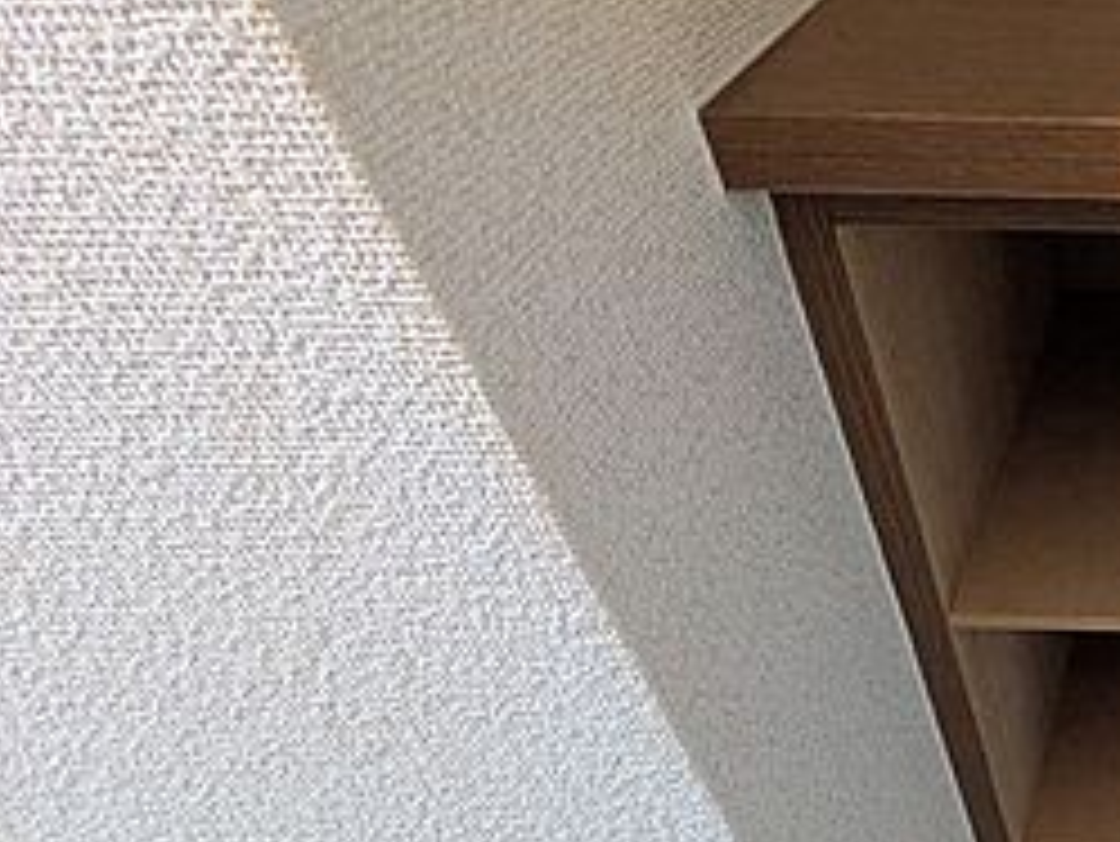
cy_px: 716
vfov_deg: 37.7
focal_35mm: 36
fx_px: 1165
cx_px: 1331
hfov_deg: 38.5
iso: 313
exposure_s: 1/24
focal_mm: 1.83
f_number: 2.2
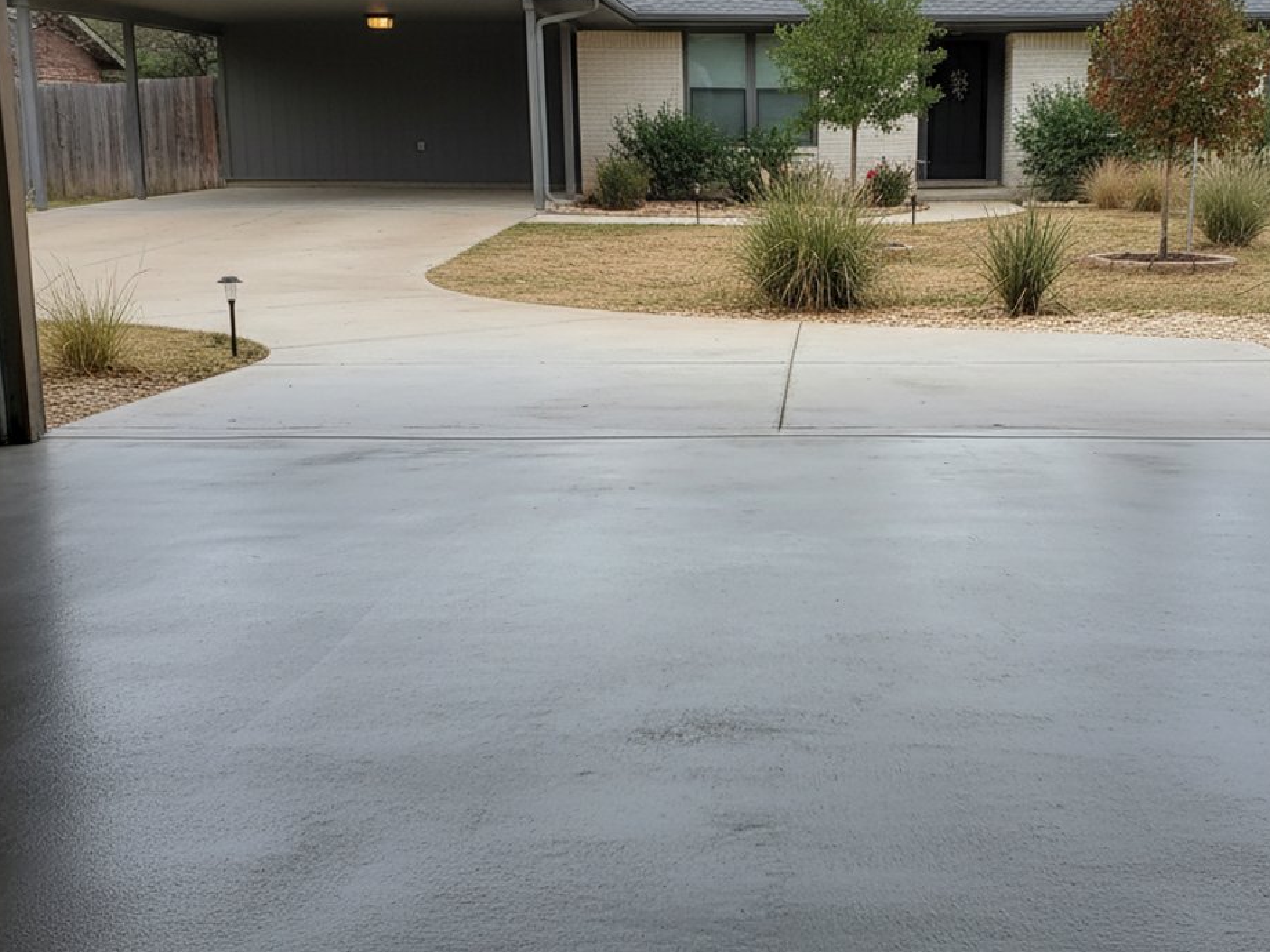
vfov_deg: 46.8
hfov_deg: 59.0
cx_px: 812
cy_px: 447
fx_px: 1101
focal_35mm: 30
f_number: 1.8
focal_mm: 6.4
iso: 87
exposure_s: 1/746
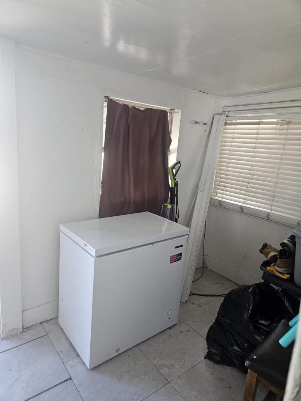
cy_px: 200
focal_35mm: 23
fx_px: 267
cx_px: 150
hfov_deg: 58.9
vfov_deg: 73.9
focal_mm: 5.4
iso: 200
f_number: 1.8
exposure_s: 1/120
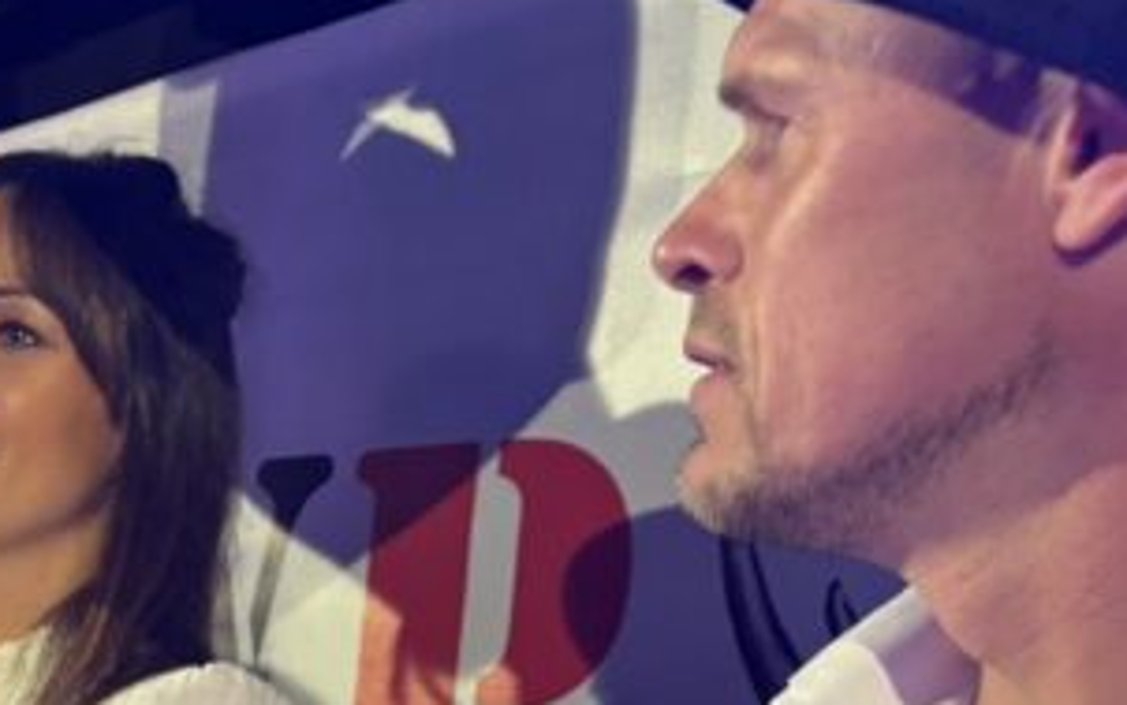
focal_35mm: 70
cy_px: 742
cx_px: -291
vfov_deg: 18.1
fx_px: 2151
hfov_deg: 25.7
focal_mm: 5.96
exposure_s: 1/50
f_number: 1.6
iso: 200
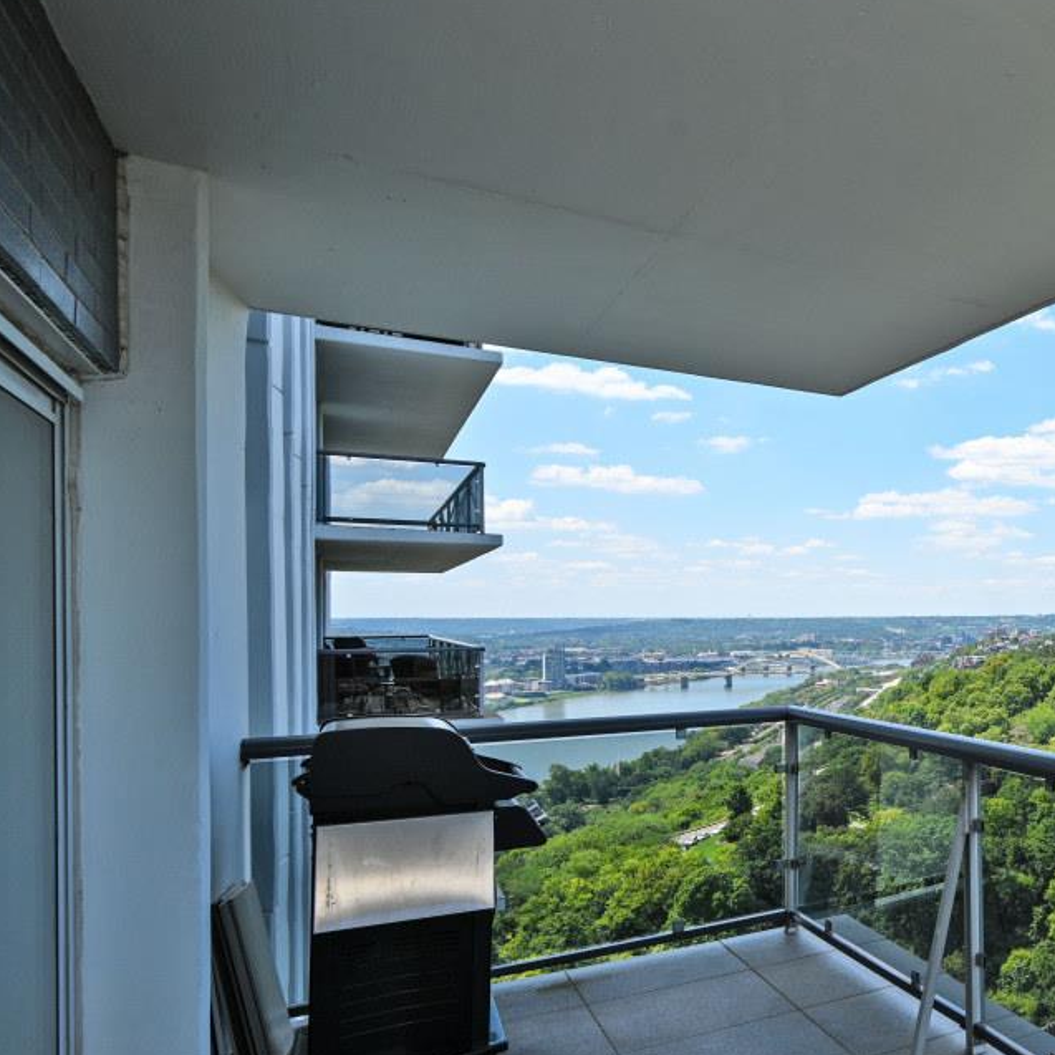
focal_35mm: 28
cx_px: 1237
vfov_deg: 57.0
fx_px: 965
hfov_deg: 41.3
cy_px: 619
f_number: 9
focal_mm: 14
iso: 100
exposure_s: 1/200
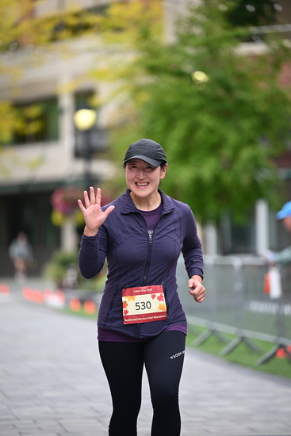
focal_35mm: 180
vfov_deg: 11.4
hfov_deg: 7.6
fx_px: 2181
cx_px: 146
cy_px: 218
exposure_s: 1/1600
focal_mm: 180
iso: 640
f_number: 2.8
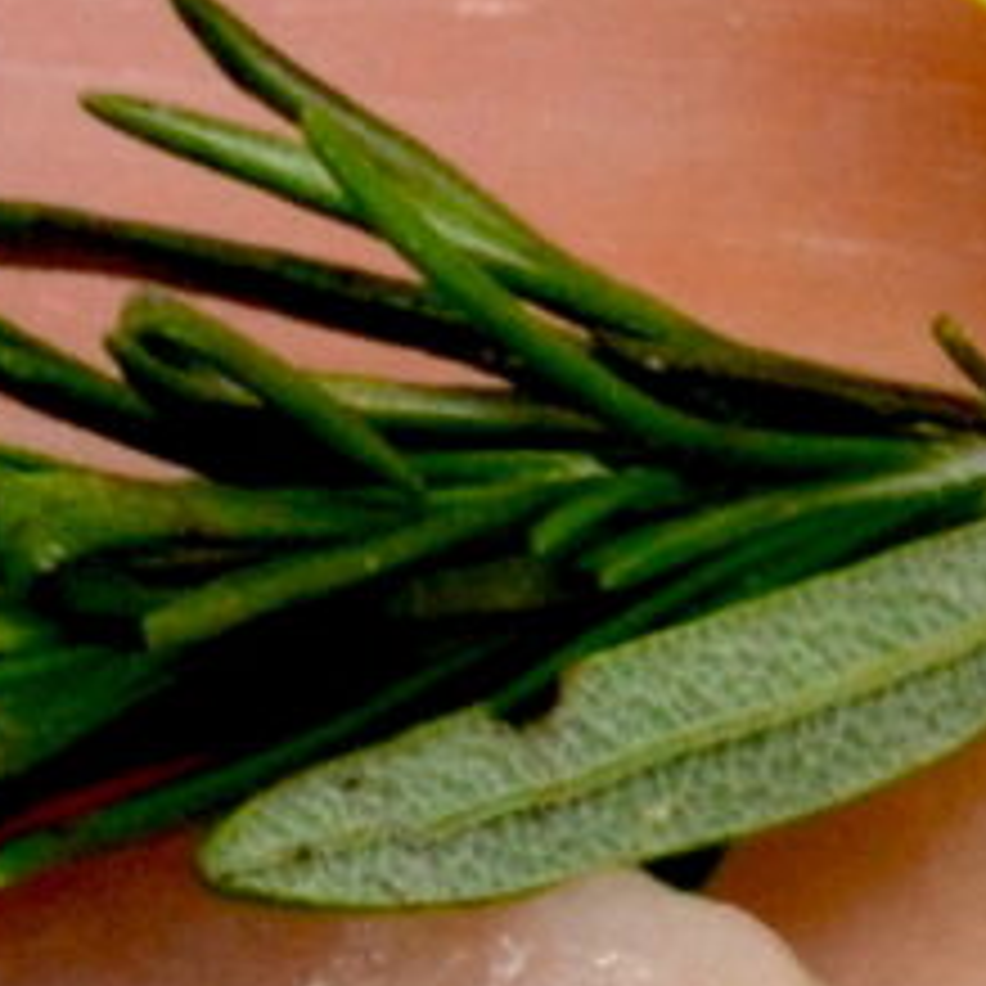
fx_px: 12471
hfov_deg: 4.5
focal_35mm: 387
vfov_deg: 4.5
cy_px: 552
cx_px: -140
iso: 320
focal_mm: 26
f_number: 8
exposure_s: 1/125
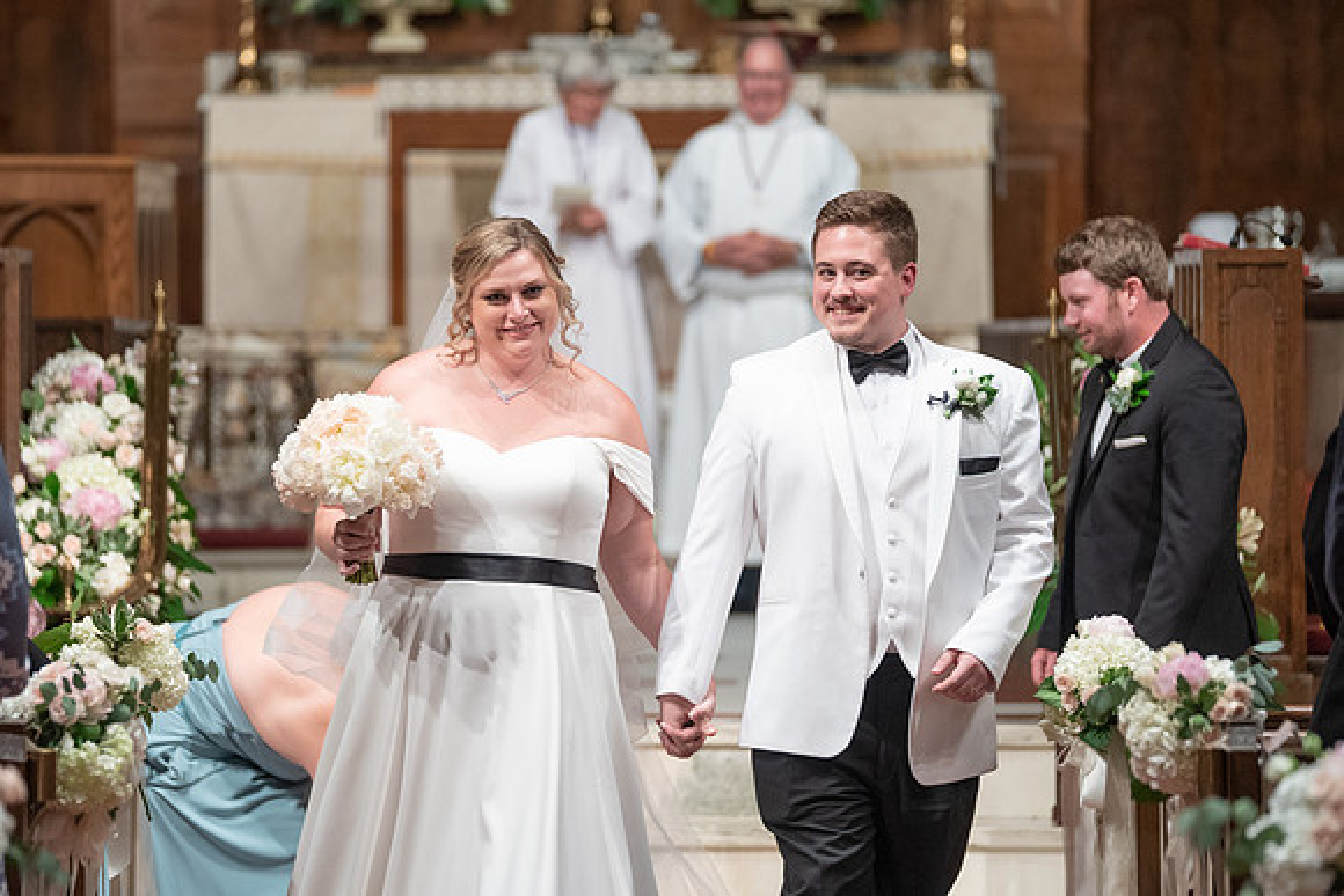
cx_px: 615
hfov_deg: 10.3
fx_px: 7451
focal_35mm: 200
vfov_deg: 6.9
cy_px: 441
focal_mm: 161
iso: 2000
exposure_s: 1/160
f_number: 2.8
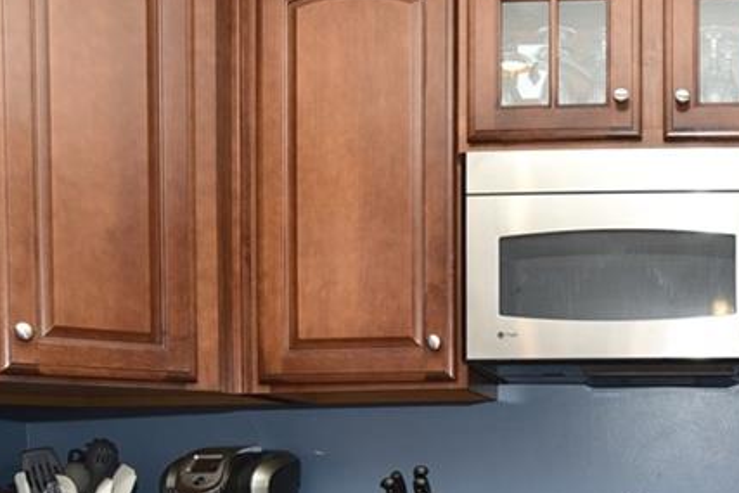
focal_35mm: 48
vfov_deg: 26.3
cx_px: 677
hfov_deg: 38.1
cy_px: 513
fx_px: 986
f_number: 7.1
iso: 400
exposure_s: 1/100
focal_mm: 20
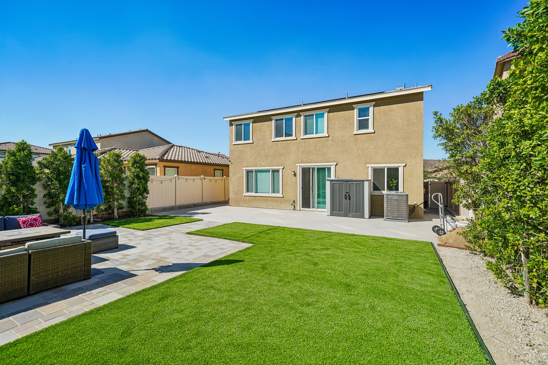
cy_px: 182
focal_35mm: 15
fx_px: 228
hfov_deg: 100.4
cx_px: 274
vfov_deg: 77.3
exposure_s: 1/320
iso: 100
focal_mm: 15
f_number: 8
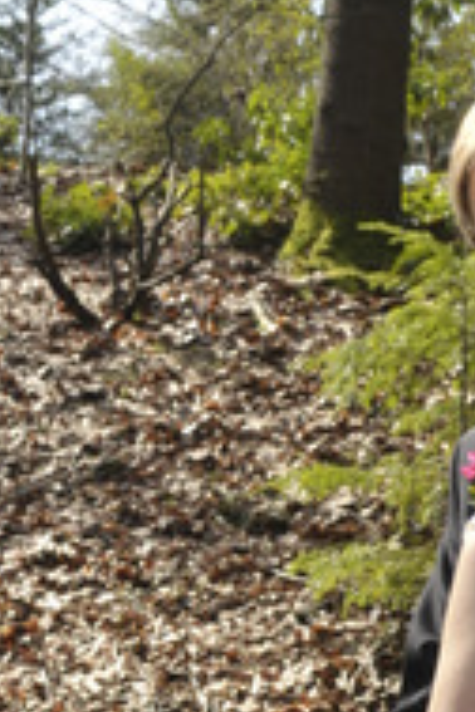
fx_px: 2454
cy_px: 998
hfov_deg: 10.8
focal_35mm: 124
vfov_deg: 15.5
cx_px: 609
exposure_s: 1/250
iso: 400
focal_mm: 26
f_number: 8
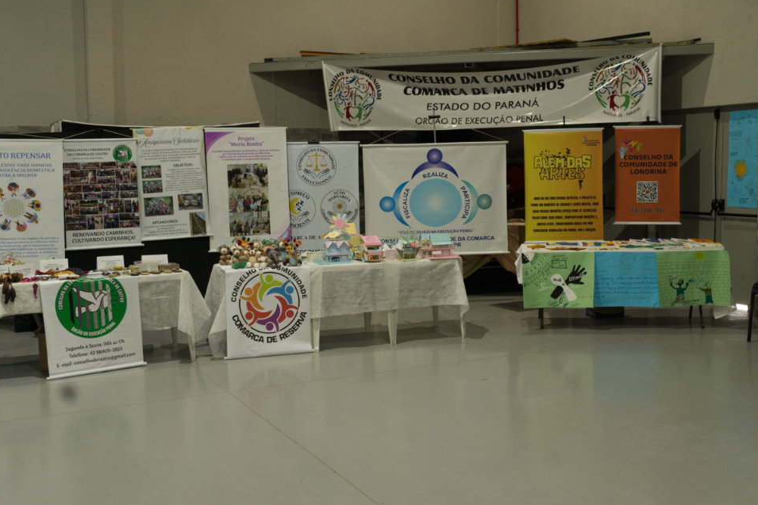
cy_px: 237
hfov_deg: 44.3
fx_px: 927
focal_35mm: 44
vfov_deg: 30.5
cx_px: 442
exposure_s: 1/100
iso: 4000
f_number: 4
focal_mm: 35
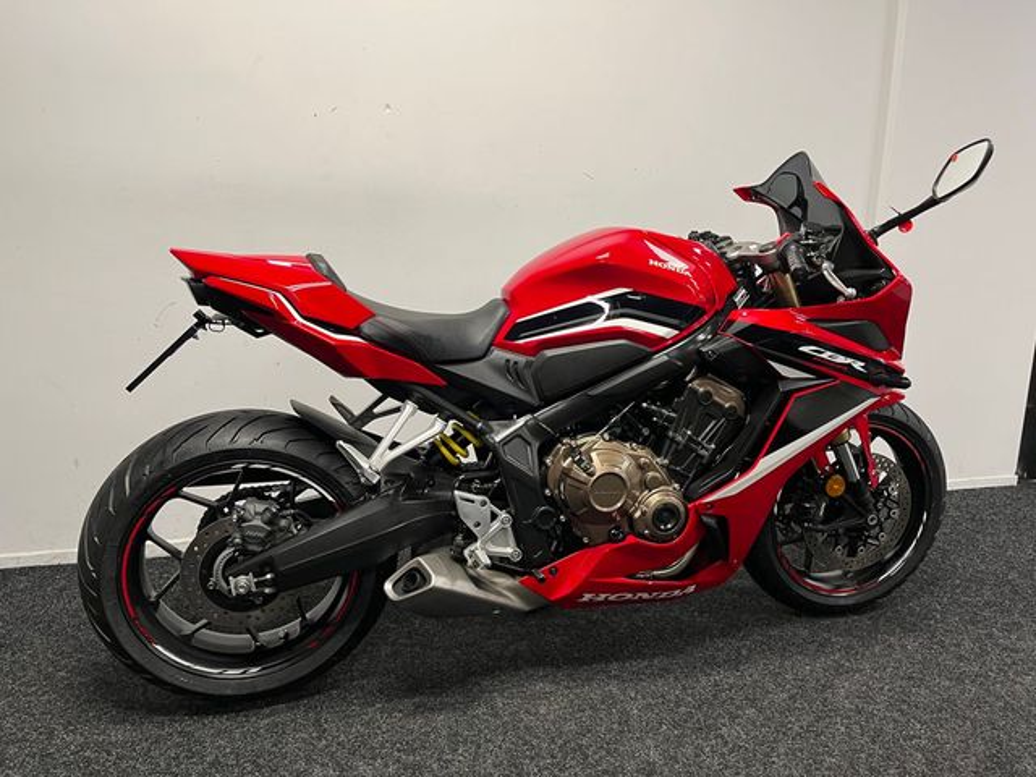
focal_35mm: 26
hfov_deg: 67.3
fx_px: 778
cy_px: 388
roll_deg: -0.4
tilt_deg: -12.6
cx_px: 518
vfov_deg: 53.1
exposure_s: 1/50
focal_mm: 5.1
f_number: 1.6
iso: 100
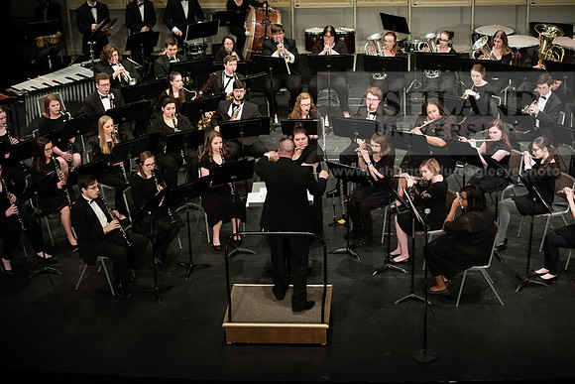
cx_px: 288
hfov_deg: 24.8
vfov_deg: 16.7
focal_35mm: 82
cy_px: 192
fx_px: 1310
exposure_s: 1/250
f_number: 4.5
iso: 5000
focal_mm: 82
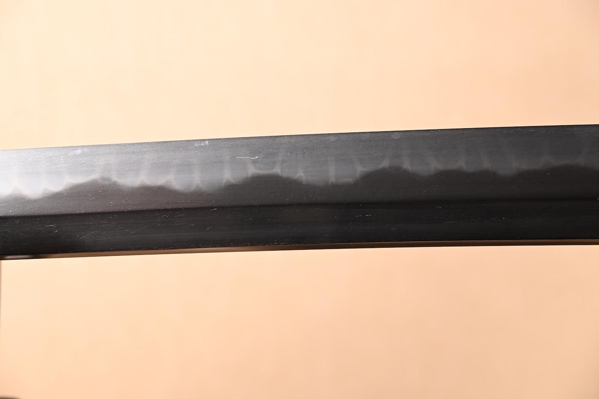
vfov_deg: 15.4
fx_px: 1472
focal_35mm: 88
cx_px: 300
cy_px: 200
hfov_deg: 23.0
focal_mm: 59
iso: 100
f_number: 5
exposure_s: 1/2
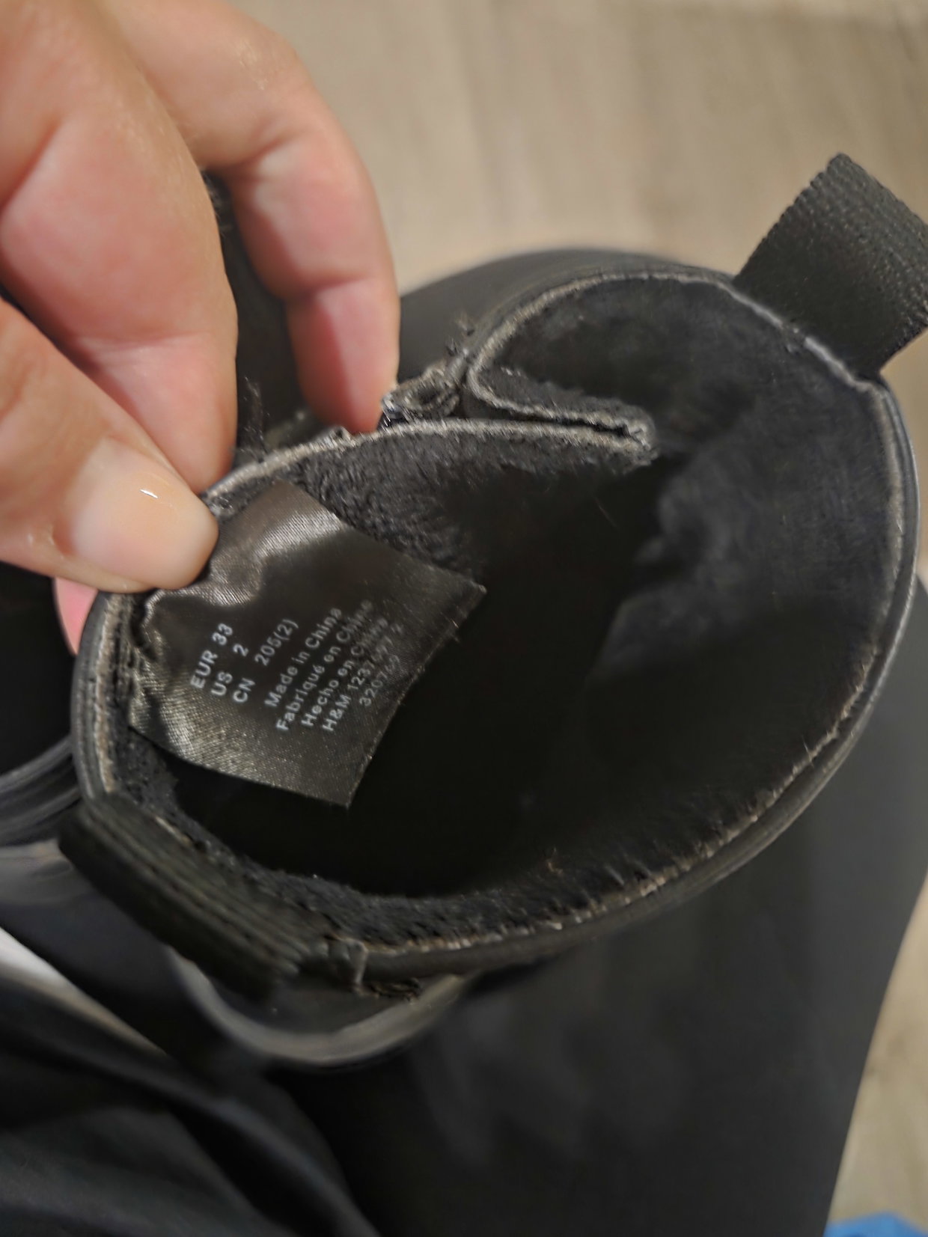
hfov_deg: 58.9
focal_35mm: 23
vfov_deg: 73.9
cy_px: 618
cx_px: 464
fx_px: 822
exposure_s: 1/20
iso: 2000
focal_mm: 5.4
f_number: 1.8
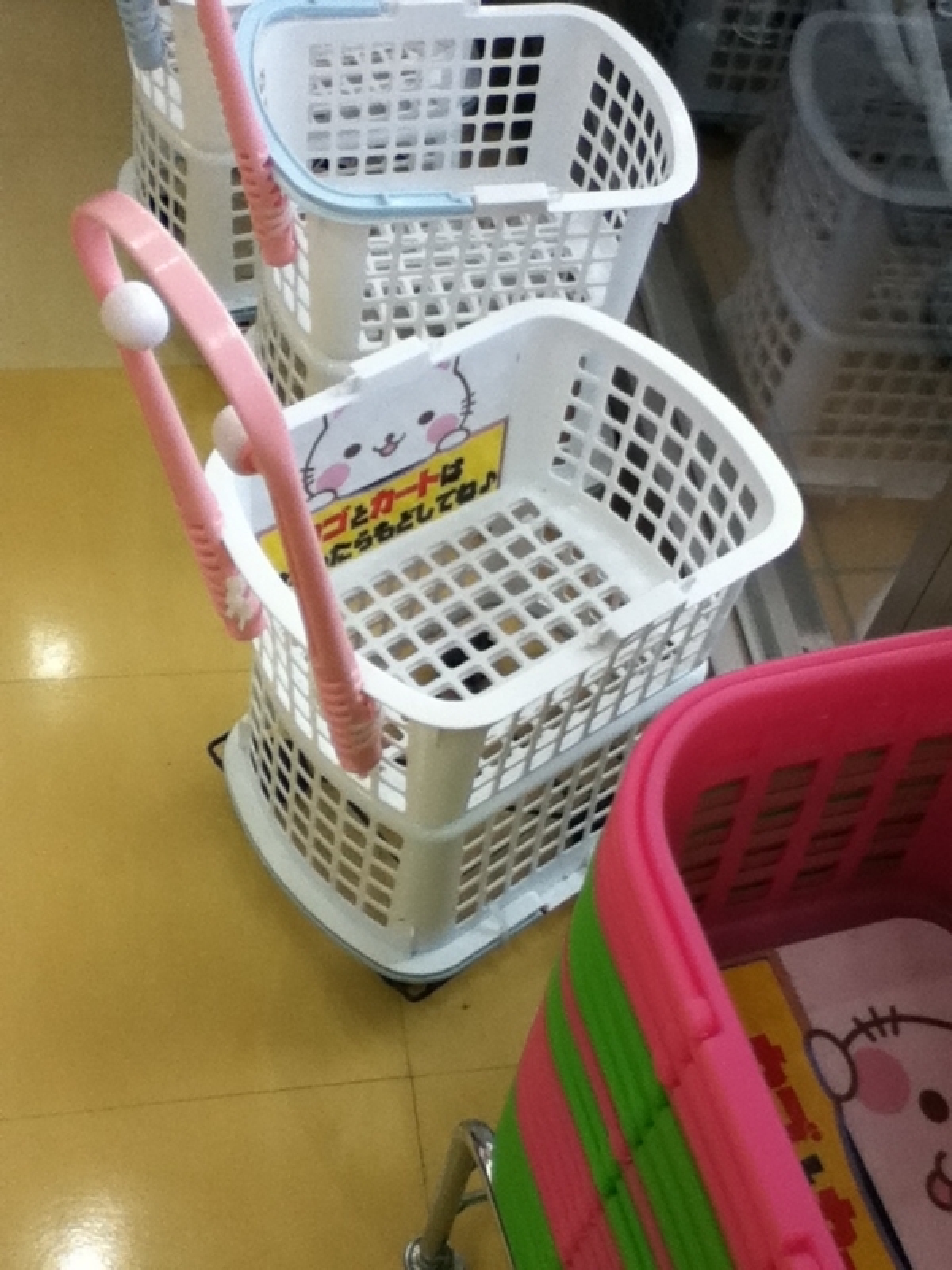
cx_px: 476
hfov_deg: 44.2
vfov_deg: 56.8
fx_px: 1173
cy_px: 635
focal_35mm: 32
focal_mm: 3.85
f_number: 2.4
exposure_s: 1/151
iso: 80
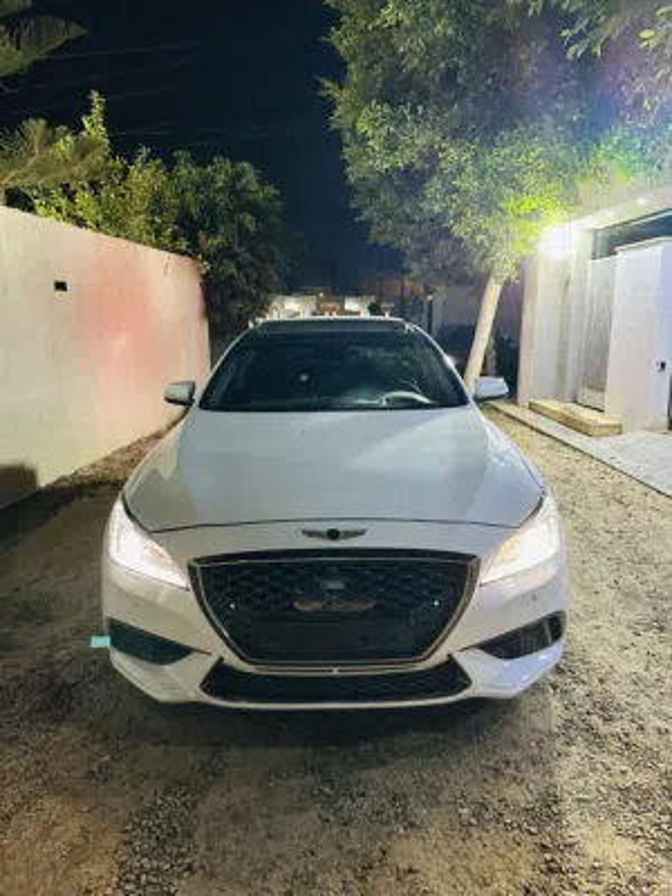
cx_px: 336
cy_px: 448
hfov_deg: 56.8
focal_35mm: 24
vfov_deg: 71.6
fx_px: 621
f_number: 1.78
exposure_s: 1/33
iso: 800
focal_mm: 6.86
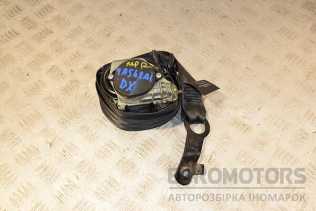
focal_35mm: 38
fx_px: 329
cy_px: 106
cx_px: 158
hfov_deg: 51.3
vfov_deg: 35.5
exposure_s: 1/200
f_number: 6.3
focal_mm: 25
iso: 800
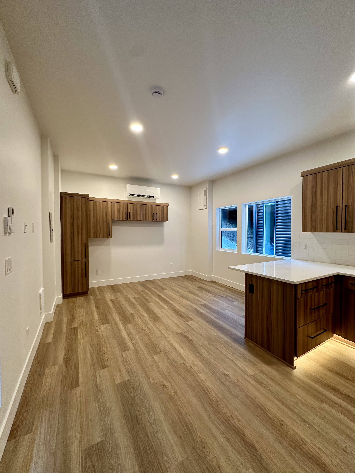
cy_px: 236
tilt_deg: -0.3
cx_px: 178
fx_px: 191
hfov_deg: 85.7
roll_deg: +0.5
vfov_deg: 102.1
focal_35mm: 14
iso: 160
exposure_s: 1/60
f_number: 2.2
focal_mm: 2.22
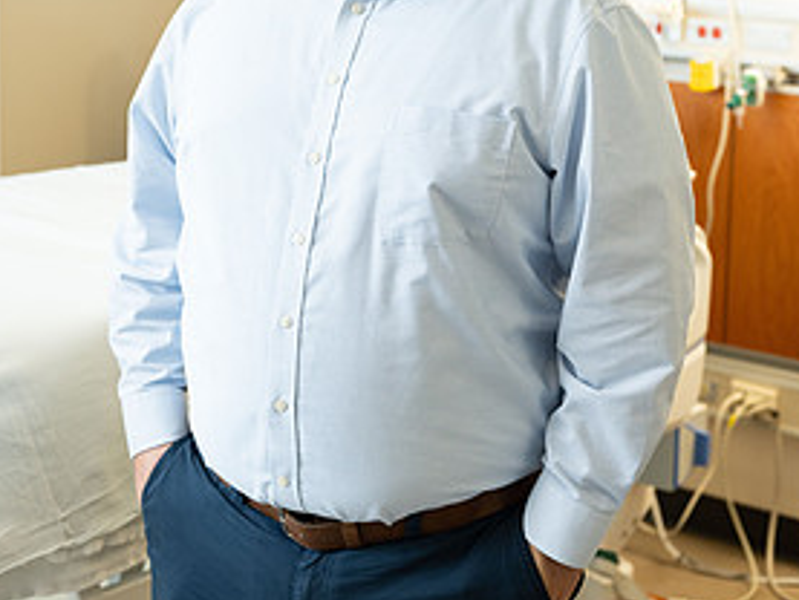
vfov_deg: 18.7
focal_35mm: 78
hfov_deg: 25.0
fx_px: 1801
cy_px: 110
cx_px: 398
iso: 800
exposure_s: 1/125
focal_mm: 50
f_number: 4
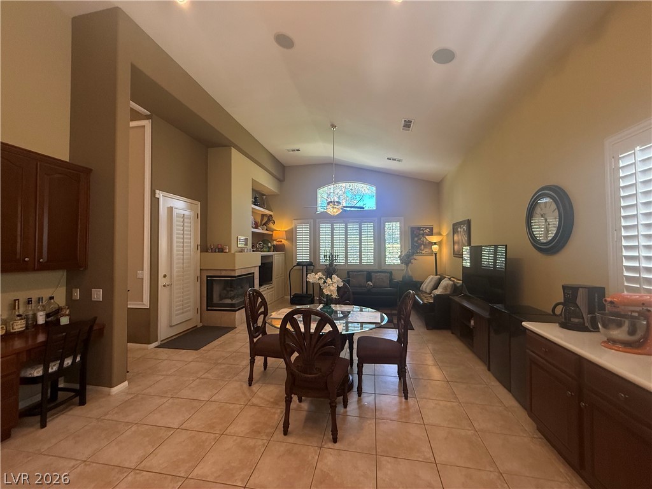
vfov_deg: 85.7
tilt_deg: +1.8
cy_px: 244
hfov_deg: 102.1
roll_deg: +0.5
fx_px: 264
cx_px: 326
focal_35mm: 14
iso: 250
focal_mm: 2.22
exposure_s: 1/120
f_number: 2.2
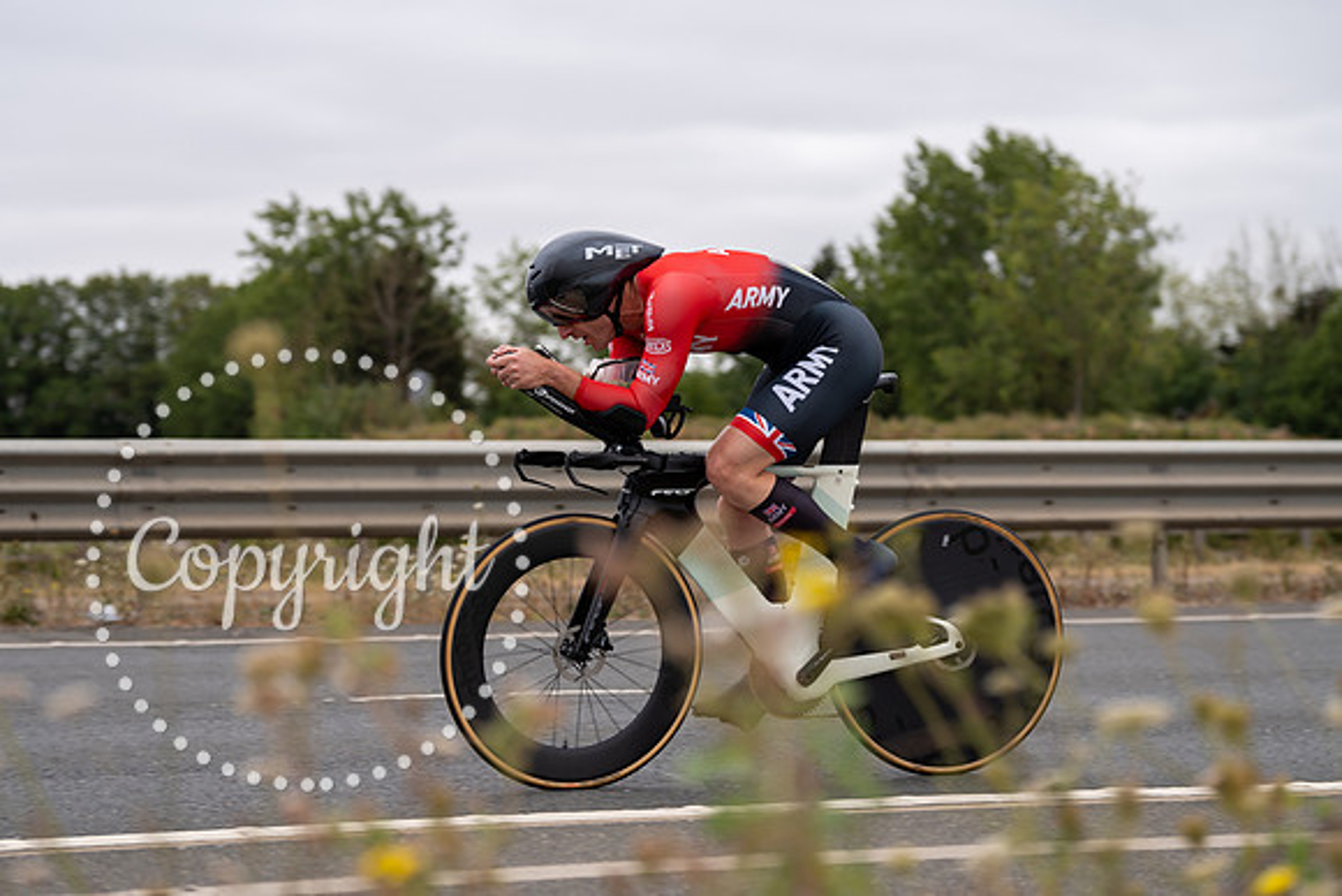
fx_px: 3132
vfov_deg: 16.3
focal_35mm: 84
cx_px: 671
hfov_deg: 24.2
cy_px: 448
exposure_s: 1/800
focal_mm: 84
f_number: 3.5
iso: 100
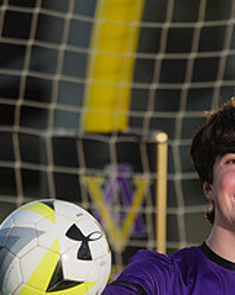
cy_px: 403
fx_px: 8496
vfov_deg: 2.0
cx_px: 227
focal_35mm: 975
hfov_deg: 1.6
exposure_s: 1/200
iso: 100
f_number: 7.1
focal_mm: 361
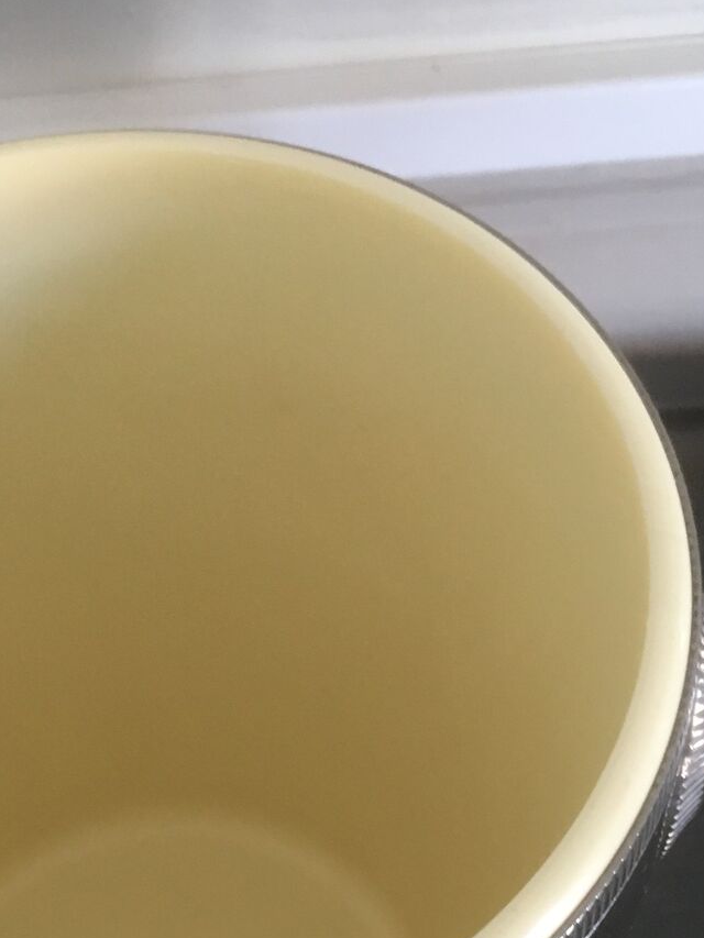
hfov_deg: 21.4
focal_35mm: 68
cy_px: 971
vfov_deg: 26.8
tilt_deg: -68.9
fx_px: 1843
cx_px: 155
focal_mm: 4.15
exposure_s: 1/33
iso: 125
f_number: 2.2
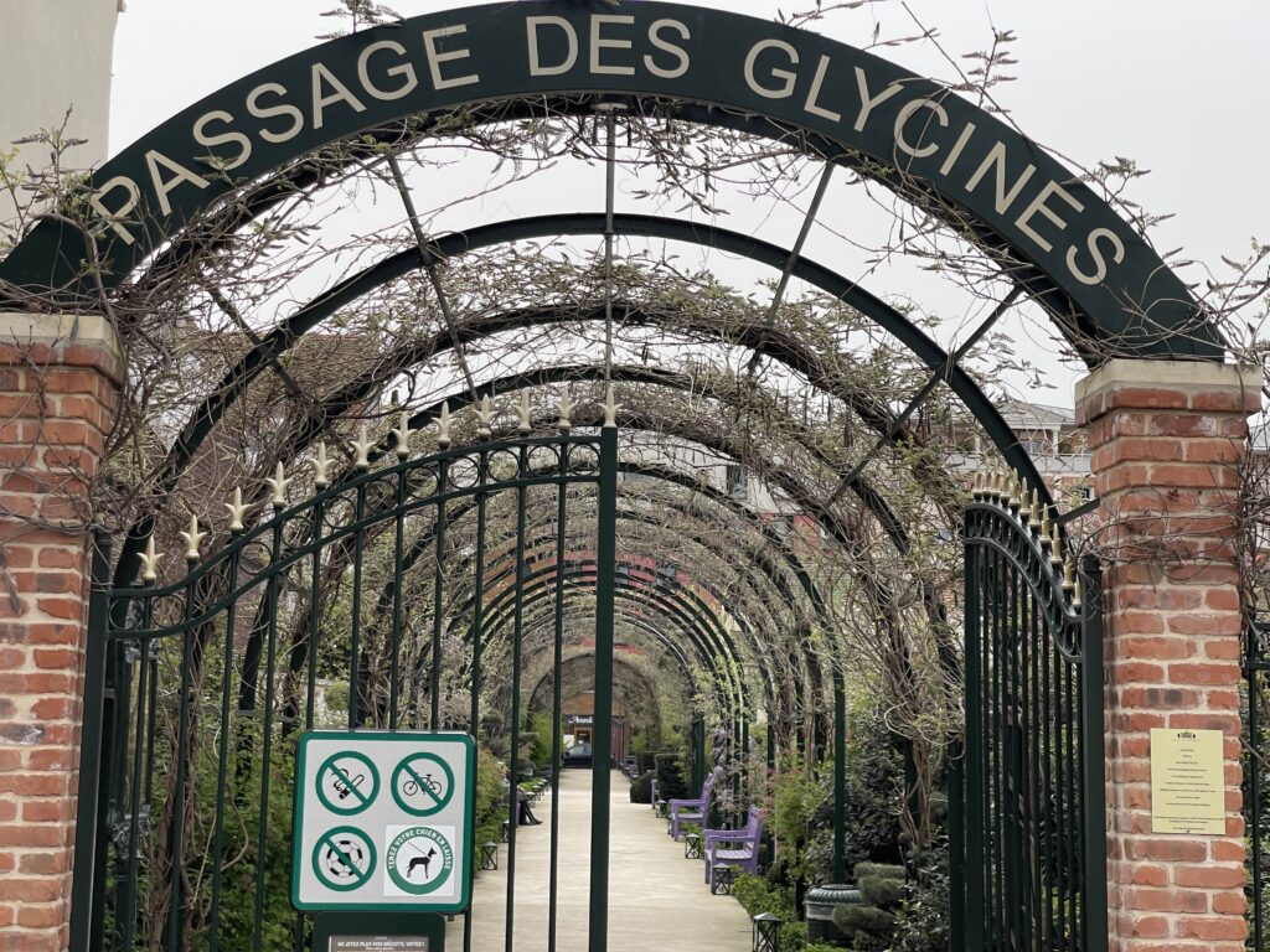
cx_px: 635
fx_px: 2348
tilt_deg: +7.1
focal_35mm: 64
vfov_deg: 22.9
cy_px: 476
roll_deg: -1.1
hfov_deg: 30.3
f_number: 2.2
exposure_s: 1/1064
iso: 20
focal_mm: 7.5
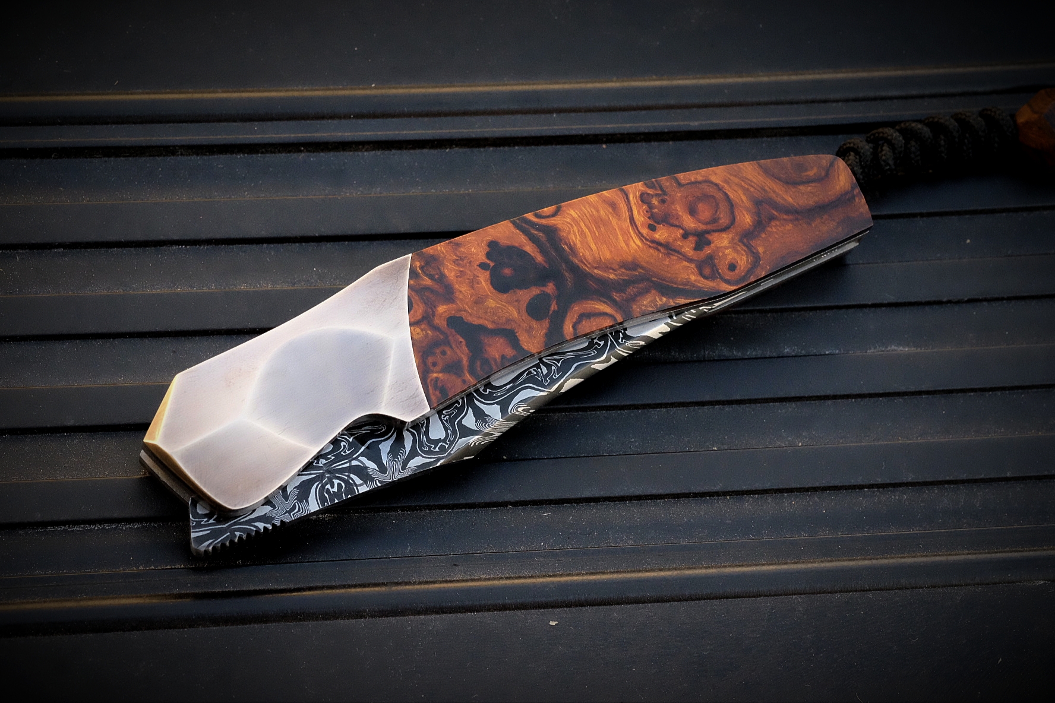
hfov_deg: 22.6
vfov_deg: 15.2
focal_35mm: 90
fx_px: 2637
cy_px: 352
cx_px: 528
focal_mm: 60
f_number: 9
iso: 6400
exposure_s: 1/500
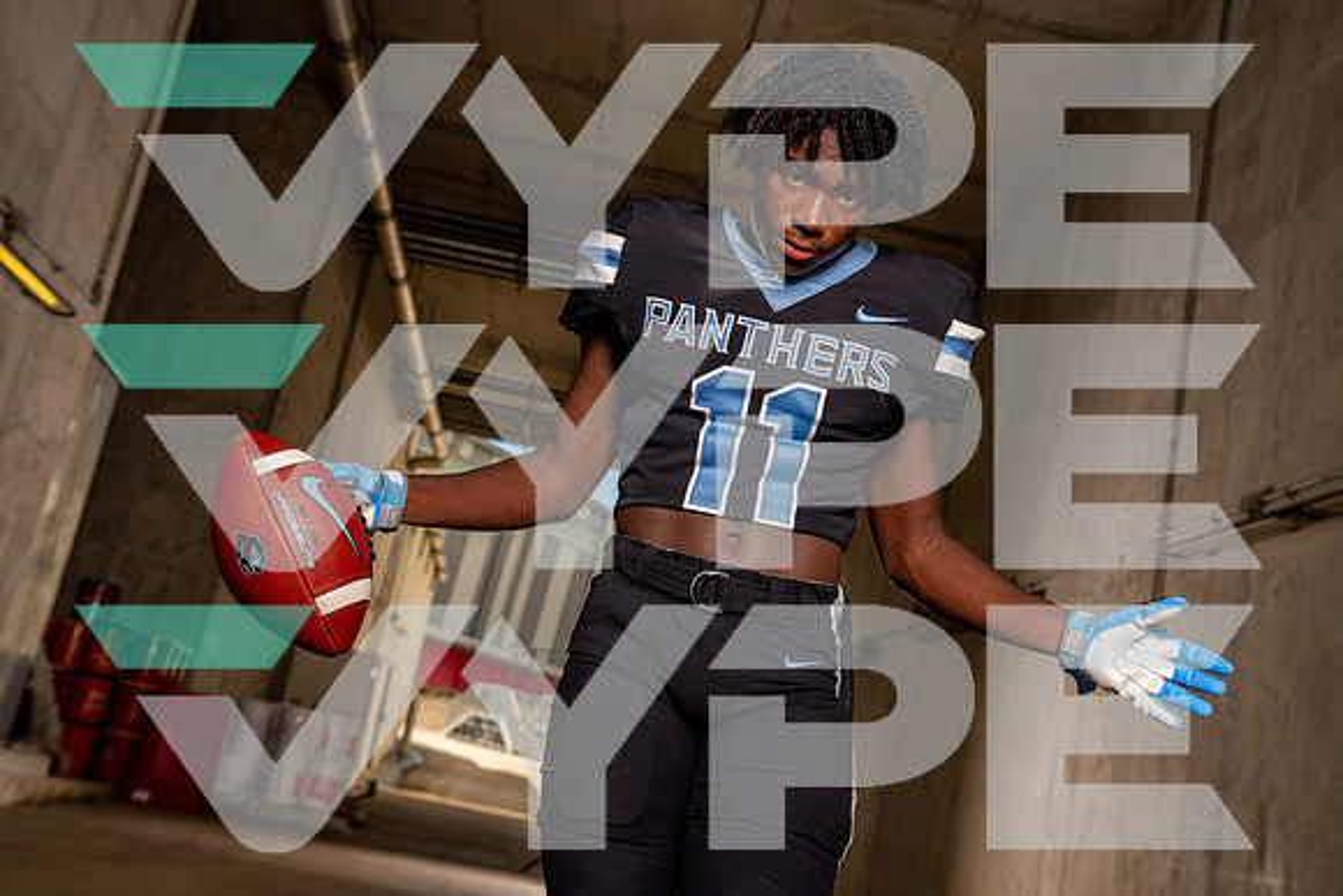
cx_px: 672
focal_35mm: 41
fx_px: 1530
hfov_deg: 47.4
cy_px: 448
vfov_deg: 32.6
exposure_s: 1/320
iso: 100
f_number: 5
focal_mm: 41
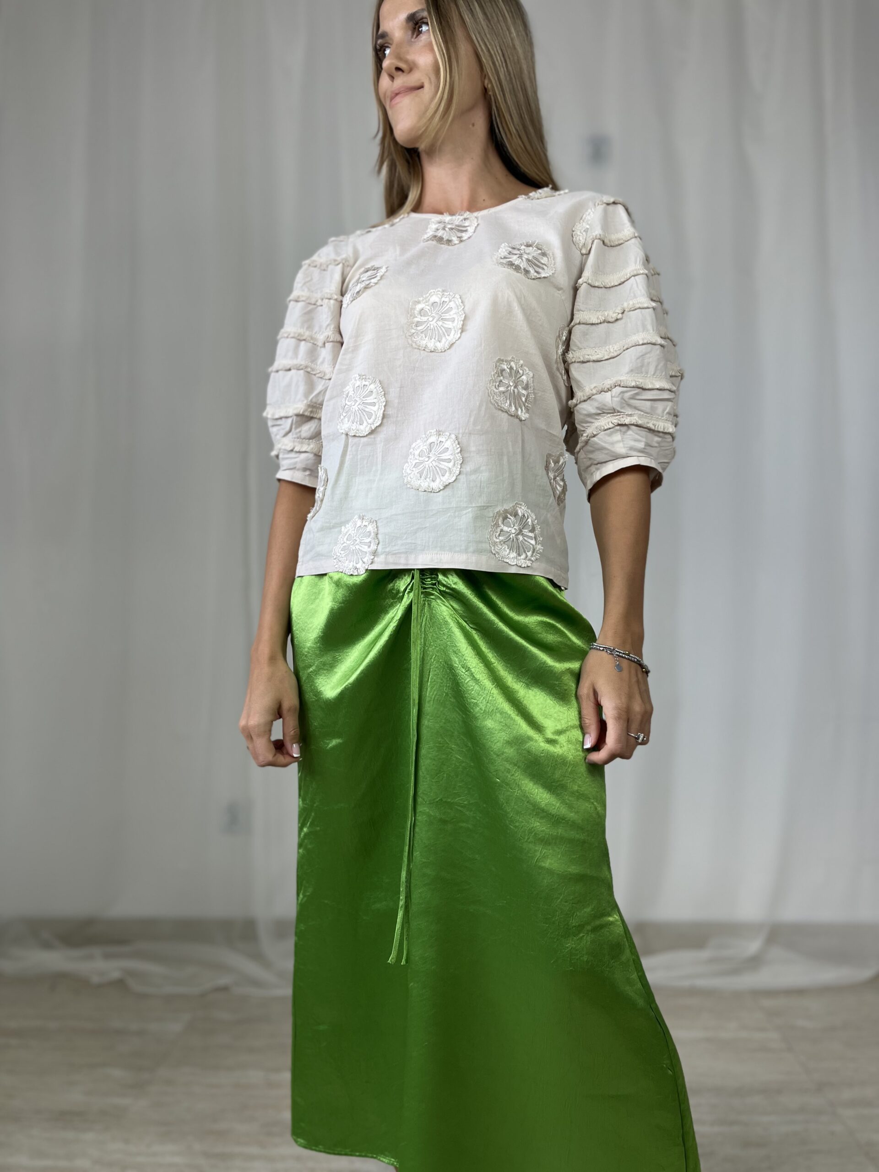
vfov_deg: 67.3
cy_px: 586
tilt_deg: +0.0
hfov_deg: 53.1
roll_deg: +0.8
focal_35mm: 26
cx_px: 440
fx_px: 880
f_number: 1.6
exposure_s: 1/122
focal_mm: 5.1
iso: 40
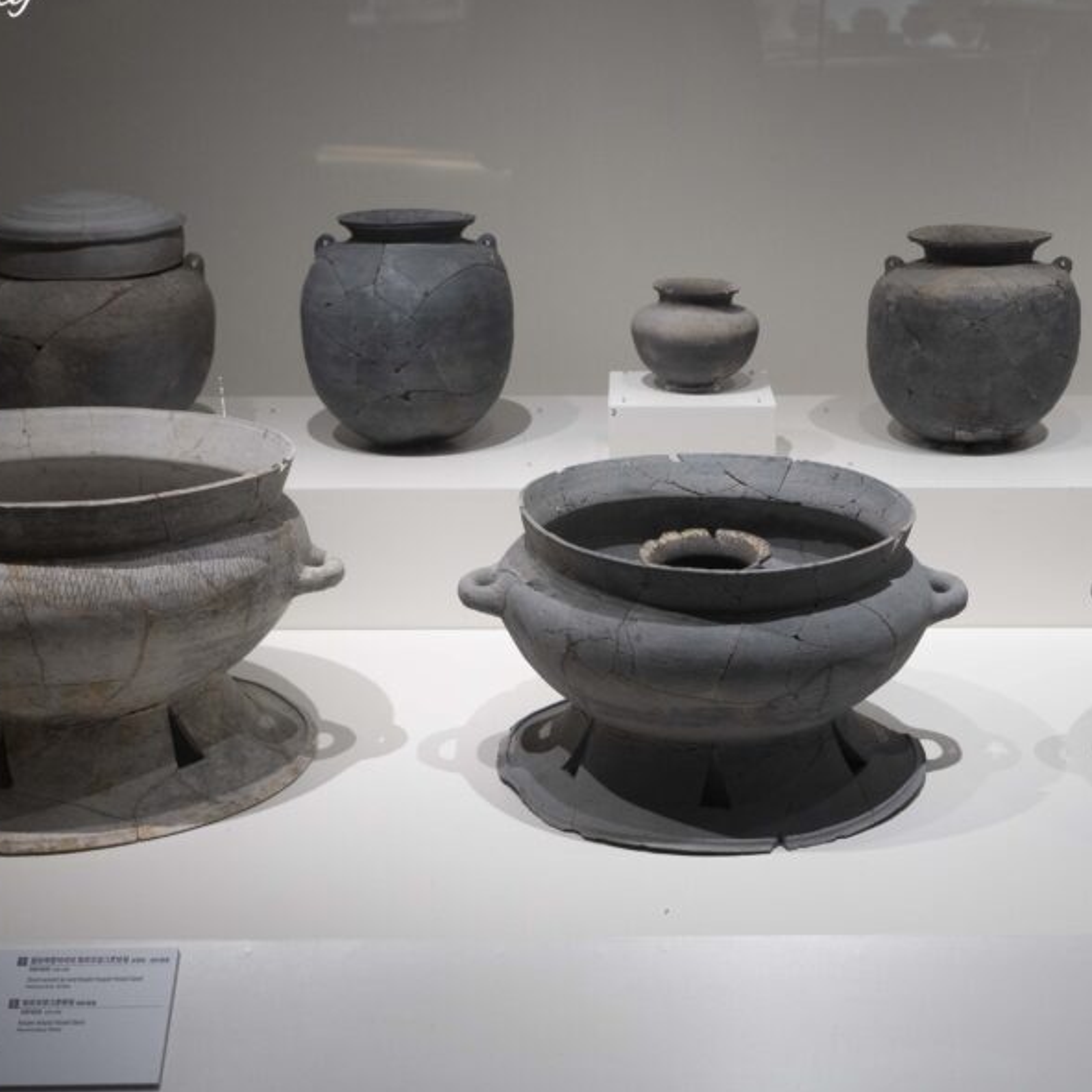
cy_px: 561
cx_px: 682
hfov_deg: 30.4
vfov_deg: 30.6
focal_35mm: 56
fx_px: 1999
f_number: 5
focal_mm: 38
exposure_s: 1/160
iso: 1600
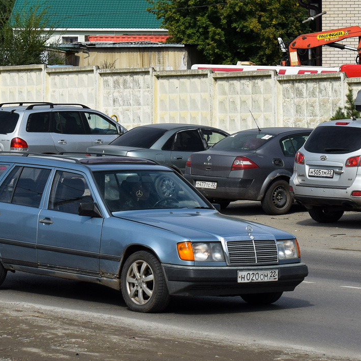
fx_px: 1413
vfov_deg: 14.6
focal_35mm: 120
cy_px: 171
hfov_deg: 14.6
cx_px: 150
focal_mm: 55
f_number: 7.1
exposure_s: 1/1250
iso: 200
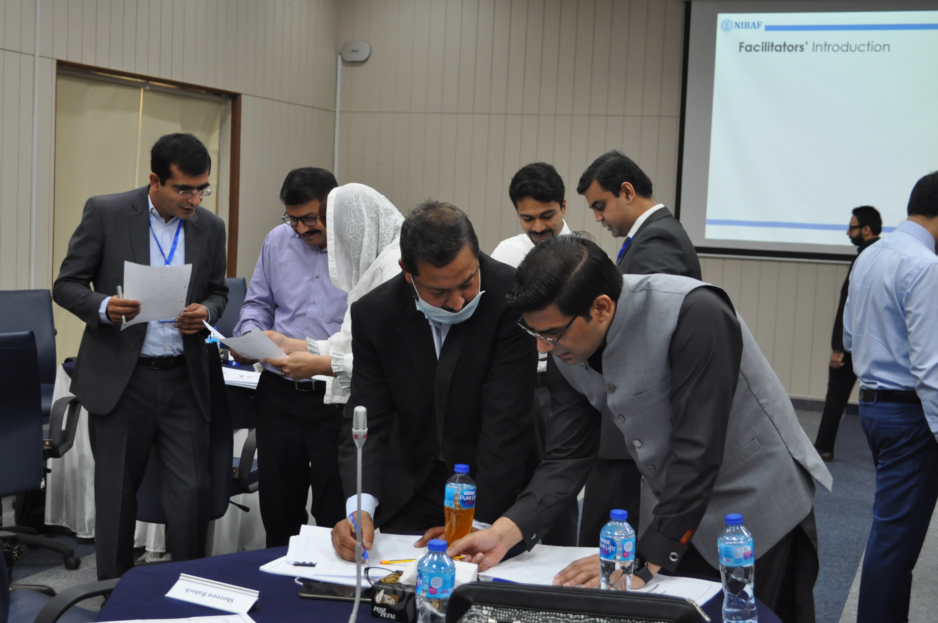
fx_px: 1249
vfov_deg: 28.0
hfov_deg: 41.1
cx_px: 440
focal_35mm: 48
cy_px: 319
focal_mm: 30
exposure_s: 1/50
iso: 800
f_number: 4.5
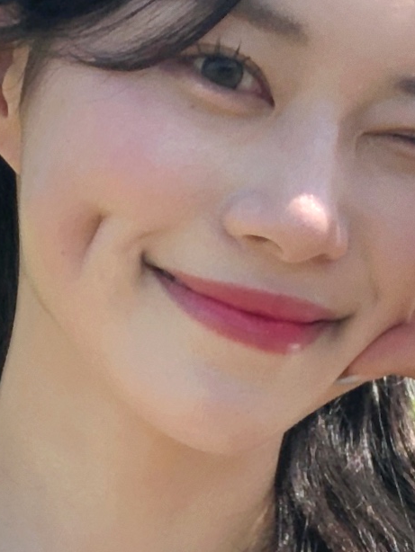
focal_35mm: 161
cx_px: 39
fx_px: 2572
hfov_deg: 9.2
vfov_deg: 11.9
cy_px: 761
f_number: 2.2
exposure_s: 1/430
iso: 20
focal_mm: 2.87
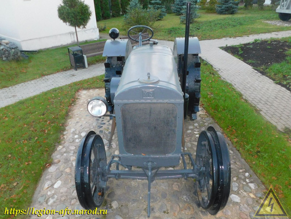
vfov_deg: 58.9
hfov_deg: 73.9
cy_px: 110
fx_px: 193
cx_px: 146
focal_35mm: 23
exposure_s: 1/30
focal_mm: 4
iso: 220
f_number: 3
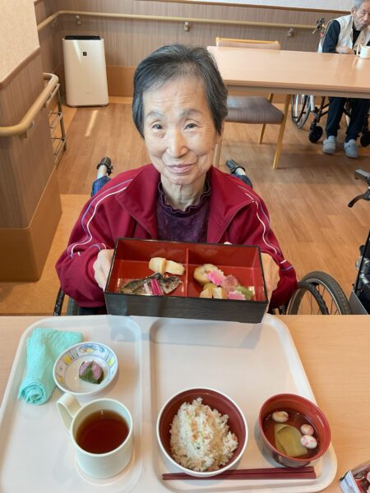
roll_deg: -2.6
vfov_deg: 61.7
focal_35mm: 29
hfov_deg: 48.2
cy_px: 246
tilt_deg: -36.8
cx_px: 185
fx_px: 413
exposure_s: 1/60
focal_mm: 3
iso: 32
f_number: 1.8
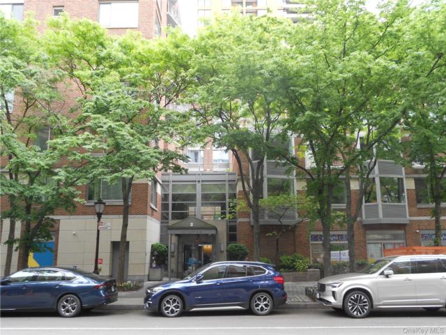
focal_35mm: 32
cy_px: 168
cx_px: 223
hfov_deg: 56.8
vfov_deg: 44.2
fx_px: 412
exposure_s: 1/50
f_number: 3.6
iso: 80
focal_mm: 5.8
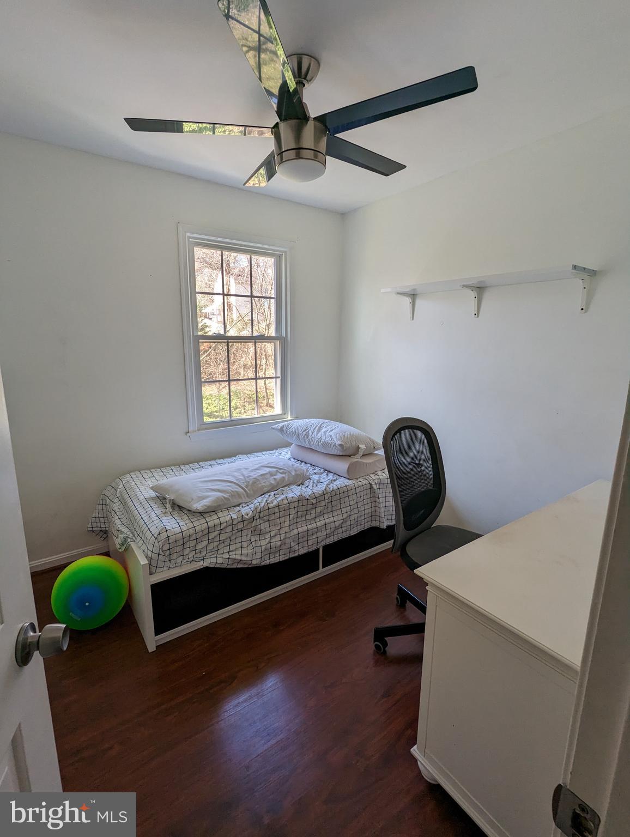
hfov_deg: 78.2
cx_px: 315
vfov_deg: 94.4
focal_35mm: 16
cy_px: 418
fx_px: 387
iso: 56
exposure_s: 1/120
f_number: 2.2
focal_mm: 2.35
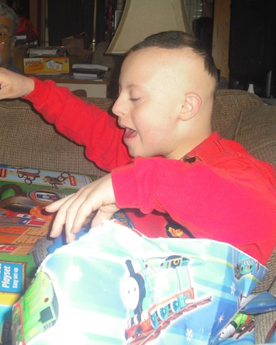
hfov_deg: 30.0
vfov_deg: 37.3
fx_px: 511
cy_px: 173
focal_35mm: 50
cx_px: 88
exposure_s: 1/60
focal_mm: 6.2
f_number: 2.8
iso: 100
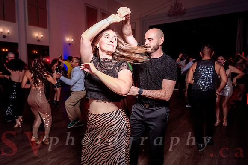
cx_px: 118
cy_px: 79
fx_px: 187
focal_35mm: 27
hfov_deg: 67.0
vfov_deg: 47.7
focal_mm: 26
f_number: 3.2
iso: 800
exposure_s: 1/100
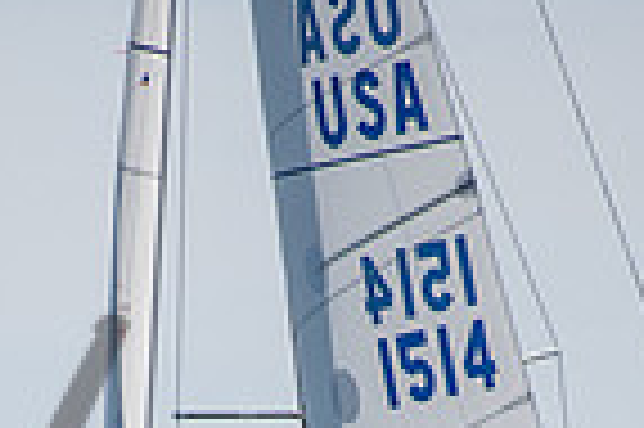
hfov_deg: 1.5
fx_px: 23926
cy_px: 827
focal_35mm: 1339
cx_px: 171
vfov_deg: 1.0
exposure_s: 1/1000
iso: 200
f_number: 6.3
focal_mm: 220
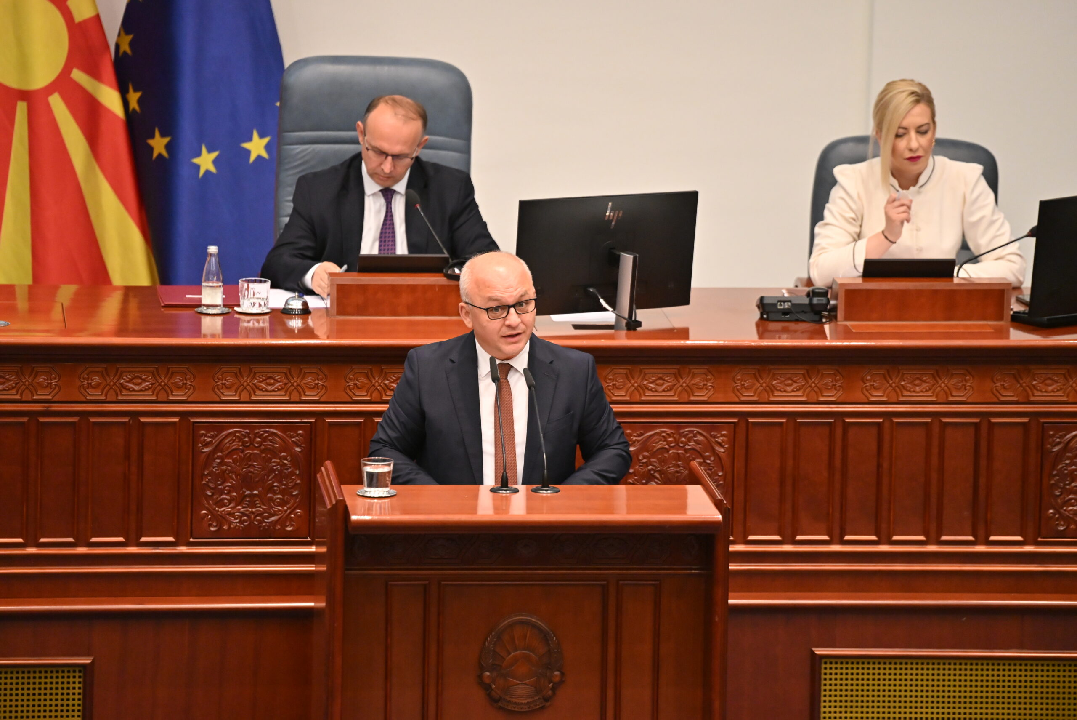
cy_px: 360
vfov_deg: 6.9
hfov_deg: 10.3
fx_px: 5986
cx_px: 538
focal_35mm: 200
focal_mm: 200
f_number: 2.8
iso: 5000
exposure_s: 1/640
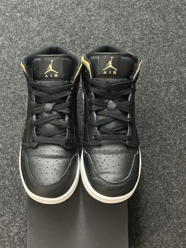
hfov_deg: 26.1
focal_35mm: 56
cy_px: 119
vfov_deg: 34.3
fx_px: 401
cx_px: 82
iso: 640
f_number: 1.78
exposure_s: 1/21
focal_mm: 6.86
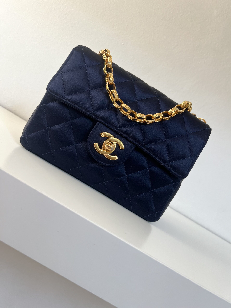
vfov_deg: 67.3
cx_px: 116
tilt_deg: -2.9
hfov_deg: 53.1
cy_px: 154
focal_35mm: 26
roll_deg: -31.3
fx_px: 231
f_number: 1.5
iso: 100
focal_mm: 5.7
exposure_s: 1/121
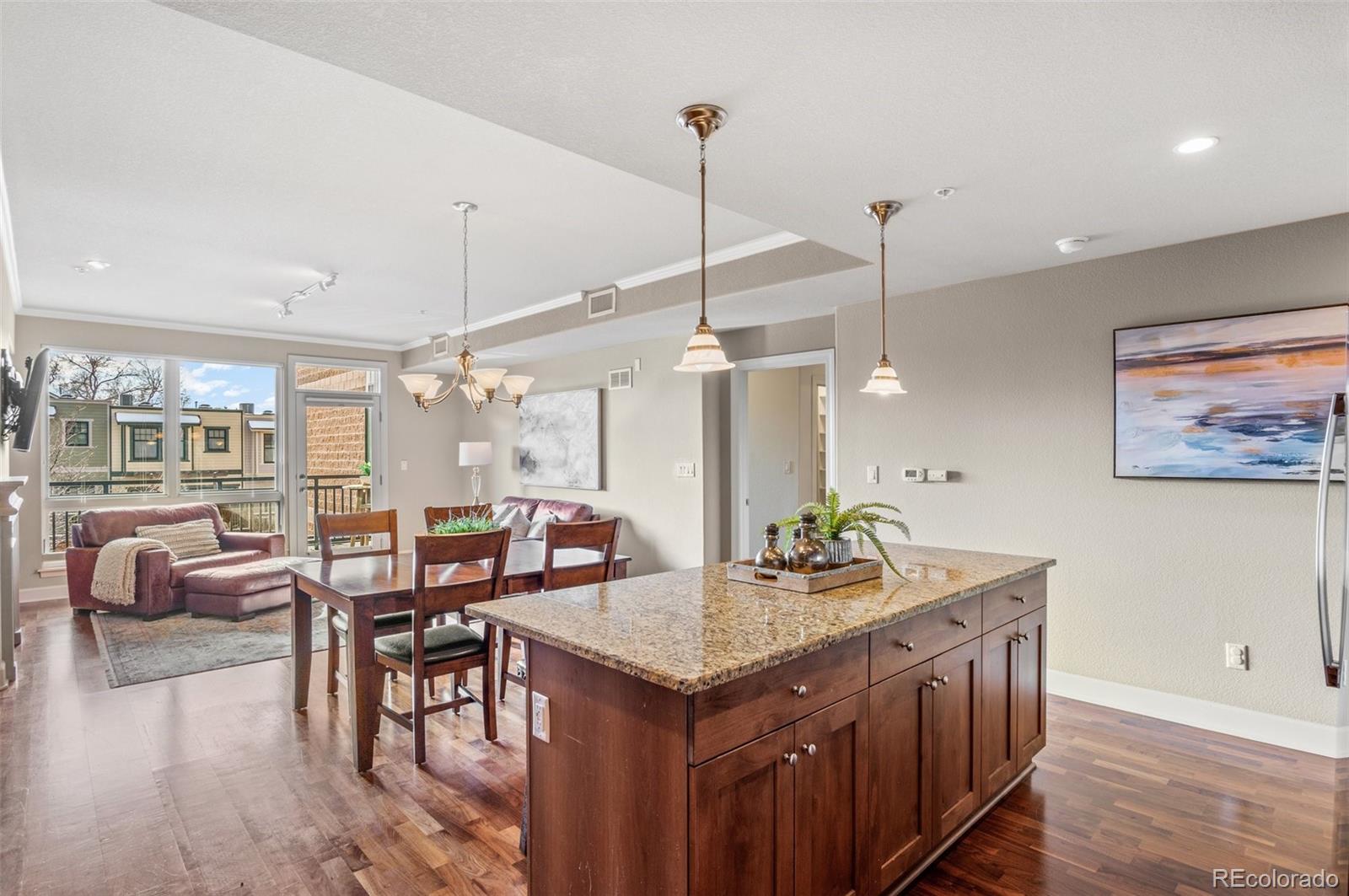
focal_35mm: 17
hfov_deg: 93.3
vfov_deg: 70.3
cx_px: 674
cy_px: 448
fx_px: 636
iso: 400
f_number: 8
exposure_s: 1/4
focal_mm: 17
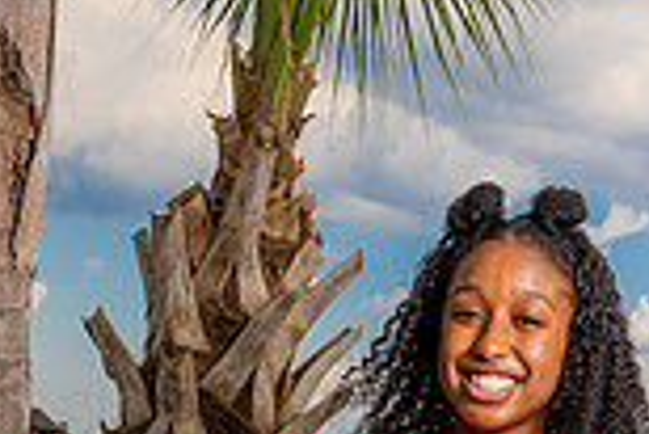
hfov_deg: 26.6
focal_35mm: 76
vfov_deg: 14.5
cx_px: 375
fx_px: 1371
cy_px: 902
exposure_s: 1/250
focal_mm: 26
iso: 100
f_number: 8
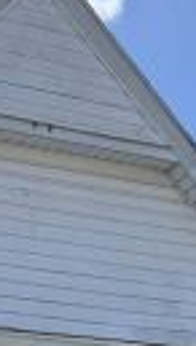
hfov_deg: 8.3
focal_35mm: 146
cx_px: 13
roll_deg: +1.6
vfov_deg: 12.7
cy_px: 712
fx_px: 1343
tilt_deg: +1.5
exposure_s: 1/2632
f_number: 1.5
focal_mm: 5.7
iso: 50
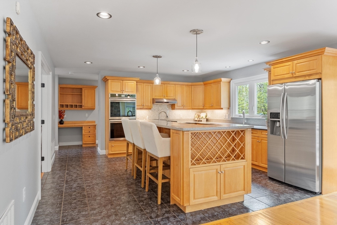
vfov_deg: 57.2
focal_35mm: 22
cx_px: 168
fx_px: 206
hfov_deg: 78.6
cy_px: 112
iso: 400
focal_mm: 15
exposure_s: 1/1.25
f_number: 8
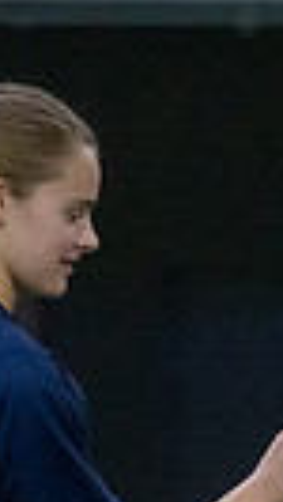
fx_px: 11331
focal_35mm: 851
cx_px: 376
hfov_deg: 1.4
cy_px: 785
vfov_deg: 2.5
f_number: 2.8
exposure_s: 1/1250
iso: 5000
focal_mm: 141
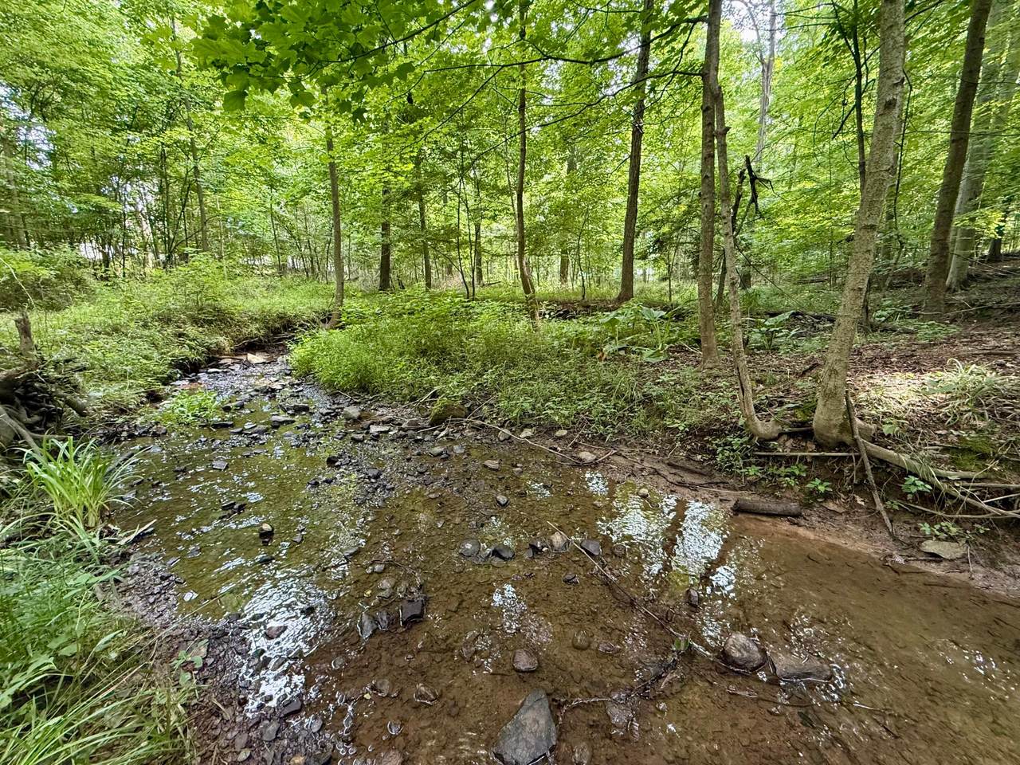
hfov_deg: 102.1
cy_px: 382
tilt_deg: -14.1
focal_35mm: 14
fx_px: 413
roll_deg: +0.0
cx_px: 510
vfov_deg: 85.7
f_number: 2.2
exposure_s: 1/93
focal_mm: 2.22
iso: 320
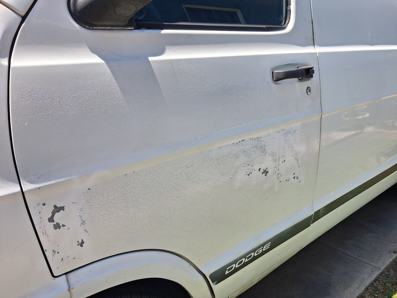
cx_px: 198
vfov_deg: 51.4
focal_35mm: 27
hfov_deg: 65.3
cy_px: 149
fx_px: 310
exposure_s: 1/316
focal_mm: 4
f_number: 1.8
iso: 25
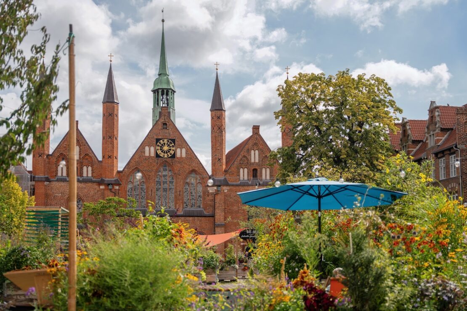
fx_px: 584
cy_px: 156
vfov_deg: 29.9
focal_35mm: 45
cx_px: 234
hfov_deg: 43.6
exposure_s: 1/2500
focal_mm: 45
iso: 100
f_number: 2.8
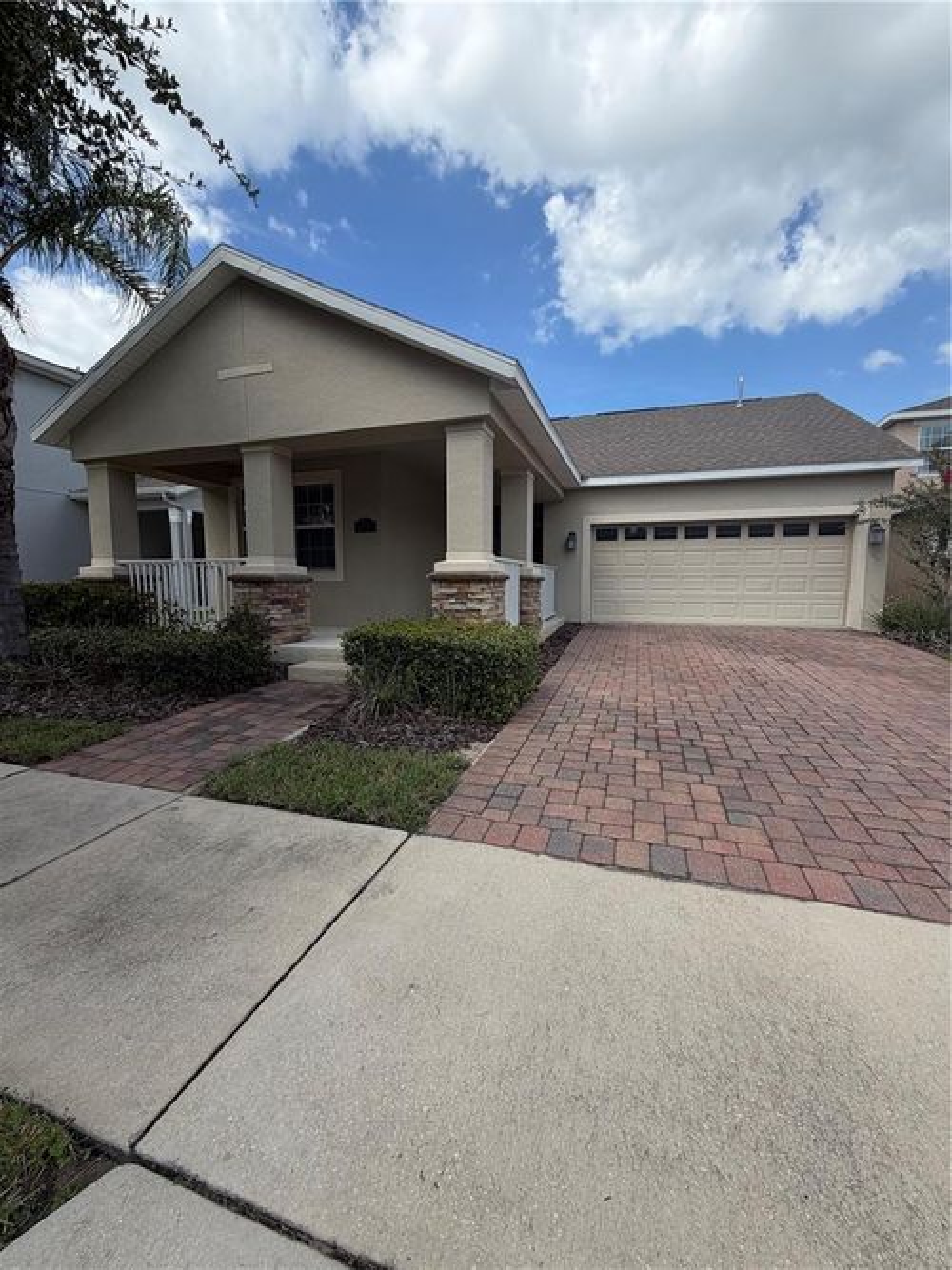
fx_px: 514
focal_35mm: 14
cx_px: 476
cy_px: 635
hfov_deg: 85.7
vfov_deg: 102.1
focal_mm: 2.22
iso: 25
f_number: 2.2
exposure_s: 1/770
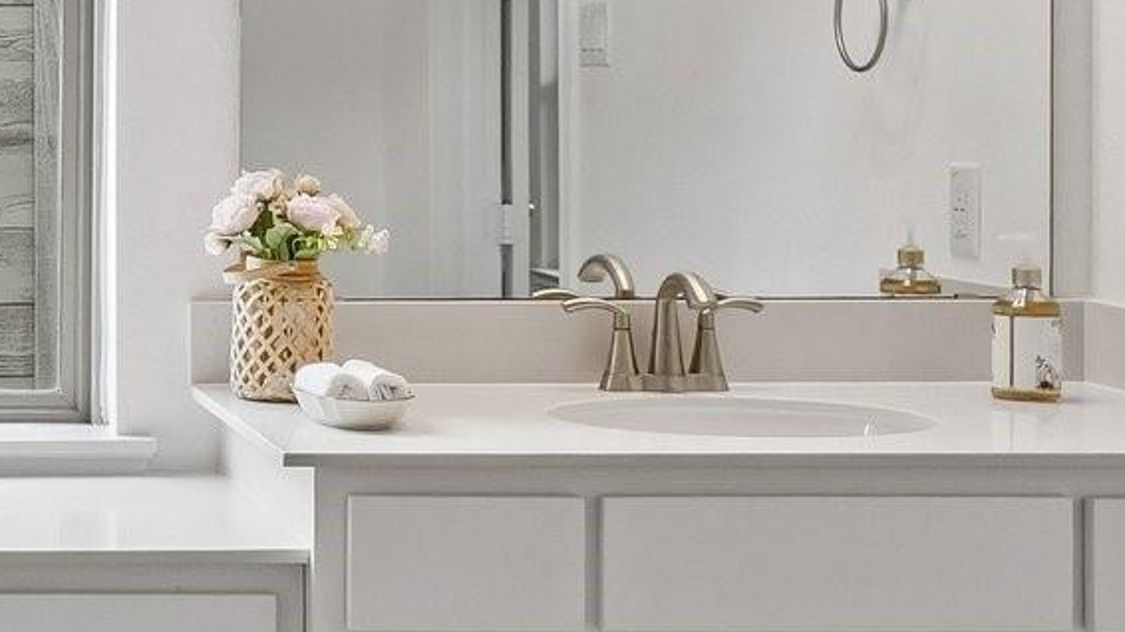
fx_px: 2714
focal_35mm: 91
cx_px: -219
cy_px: 118
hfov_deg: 21.7
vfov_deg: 13.2
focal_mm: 16
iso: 400
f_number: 8
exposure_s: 1/80
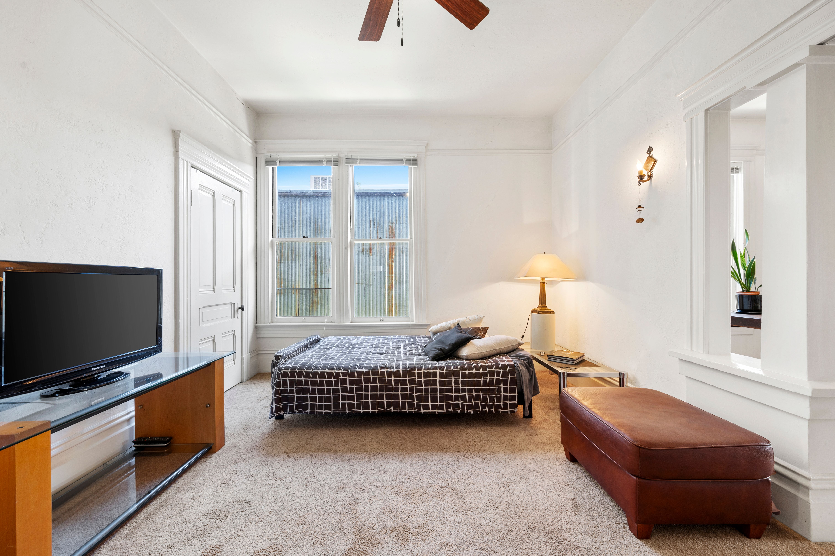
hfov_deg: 104.3
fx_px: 324
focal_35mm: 14
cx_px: 418
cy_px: 278
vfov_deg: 81.1
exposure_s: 1/2.5
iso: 250
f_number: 9
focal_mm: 14
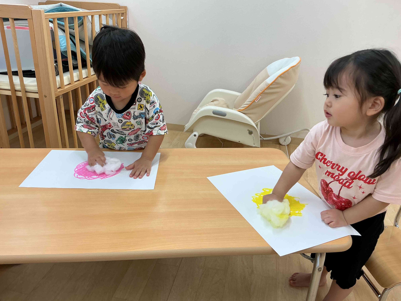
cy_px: 150
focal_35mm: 29
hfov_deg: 61.7
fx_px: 336
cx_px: 200
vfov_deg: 48.2
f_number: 1.8
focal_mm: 3
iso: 64
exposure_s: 1/120
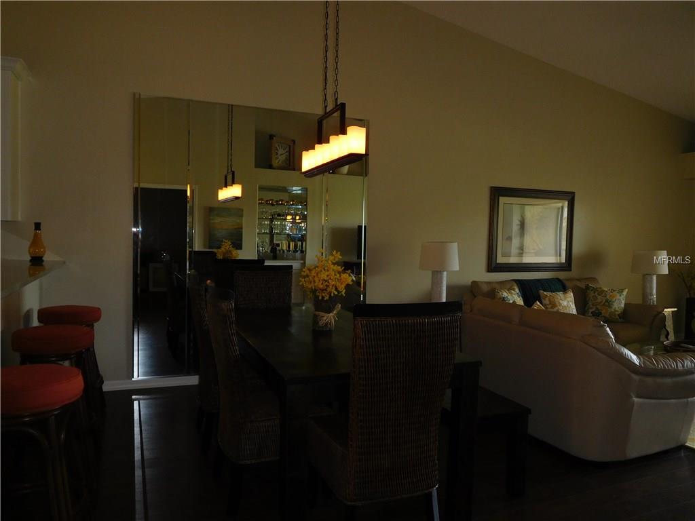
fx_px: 502
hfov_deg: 69.4
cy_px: 260
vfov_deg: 54.9
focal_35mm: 25
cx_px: 348
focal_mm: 4.5
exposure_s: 1/30
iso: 200
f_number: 3.4
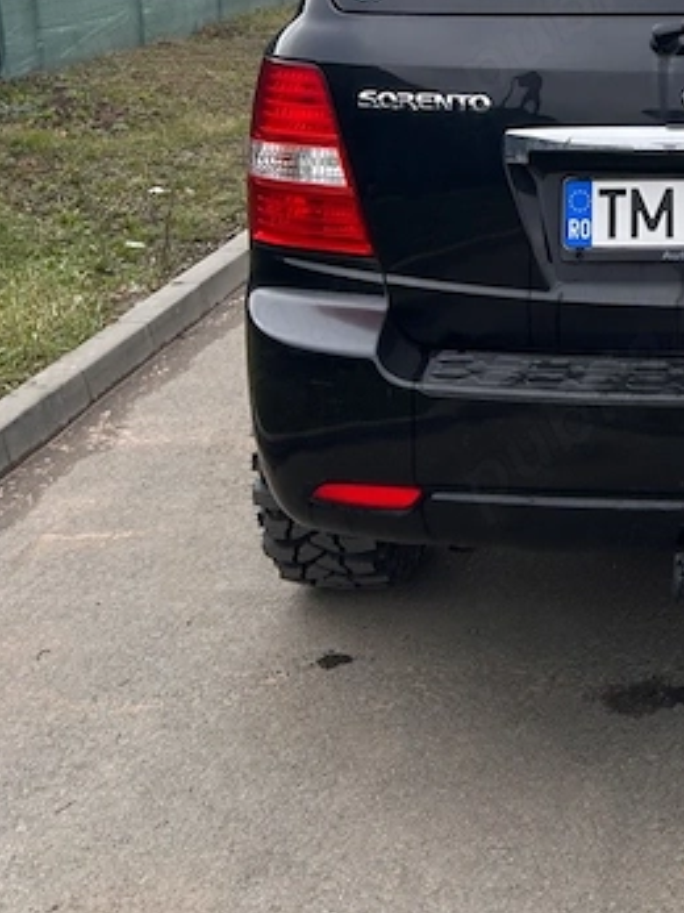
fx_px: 1582
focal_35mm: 60
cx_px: 734
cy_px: 34
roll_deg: +0.8
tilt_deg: -6.0
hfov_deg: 23.1
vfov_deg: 30.3
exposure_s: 1/3356
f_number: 1.5
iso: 50
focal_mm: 5.7
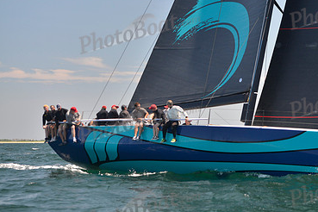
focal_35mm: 110
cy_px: 64
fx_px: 972
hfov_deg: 18.4
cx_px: 246
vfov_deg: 12.4
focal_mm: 70
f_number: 4
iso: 400
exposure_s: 1/800
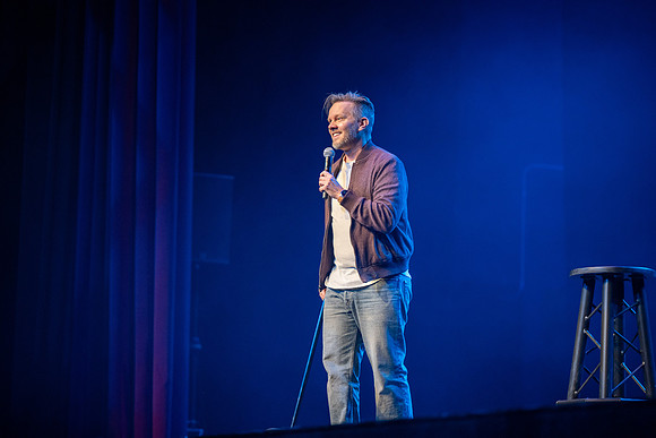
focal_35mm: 145
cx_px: 328
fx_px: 2643
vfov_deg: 9.5
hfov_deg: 14.2
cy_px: 219
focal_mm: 145
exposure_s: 1/200
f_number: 2.8
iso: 640
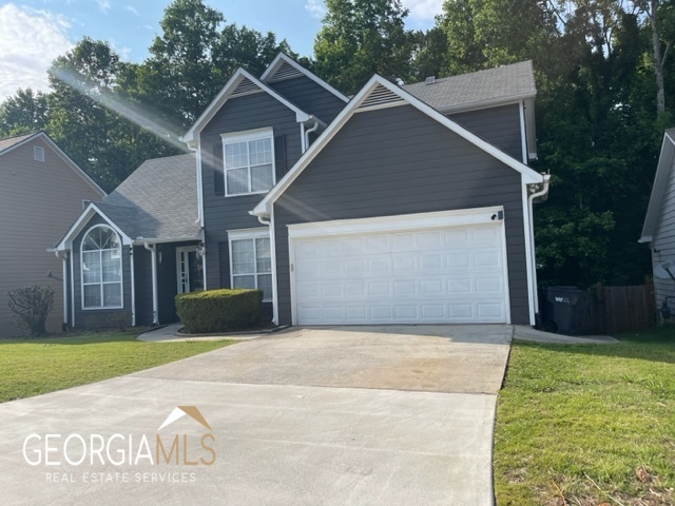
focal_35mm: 26
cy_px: 253
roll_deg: +2.0
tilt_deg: +2.6
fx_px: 507
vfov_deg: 53.1
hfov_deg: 67.3
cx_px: 338
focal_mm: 5.1
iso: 32
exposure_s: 1/2786
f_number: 1.6
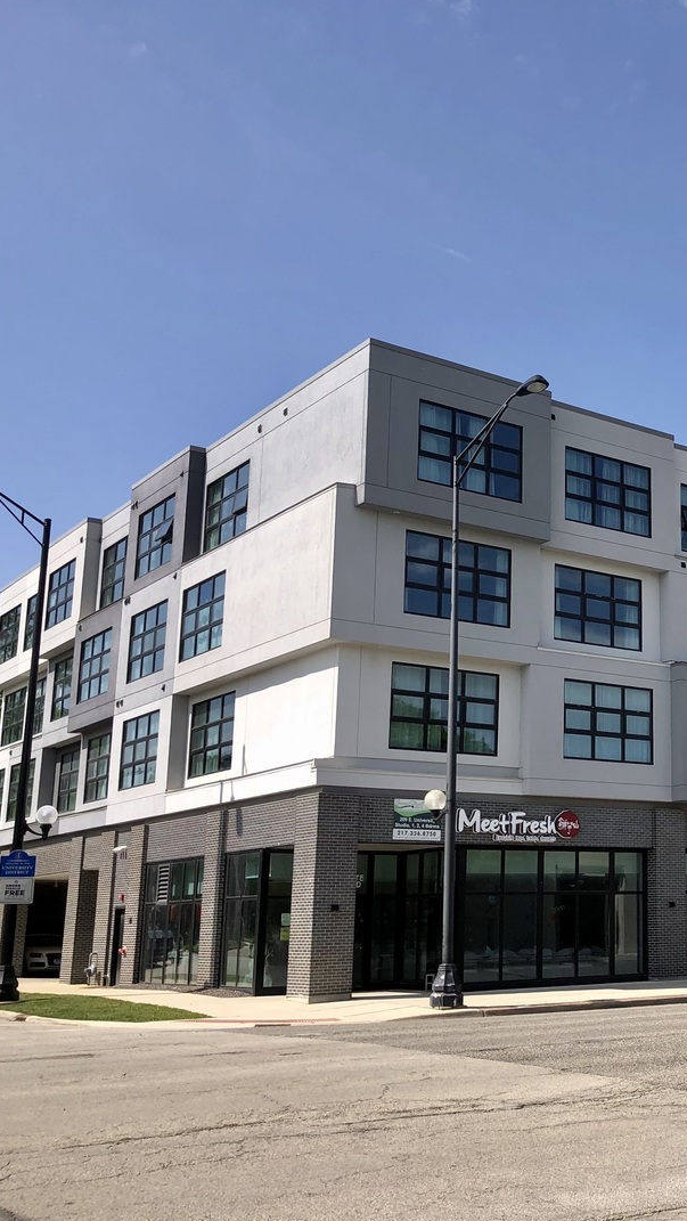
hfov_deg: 27.1
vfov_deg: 49.4
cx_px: 719
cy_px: 610
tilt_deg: +11.9
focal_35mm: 41
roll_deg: +1.1
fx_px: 1327
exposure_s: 1/1675
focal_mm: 3.99
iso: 20
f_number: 1.8
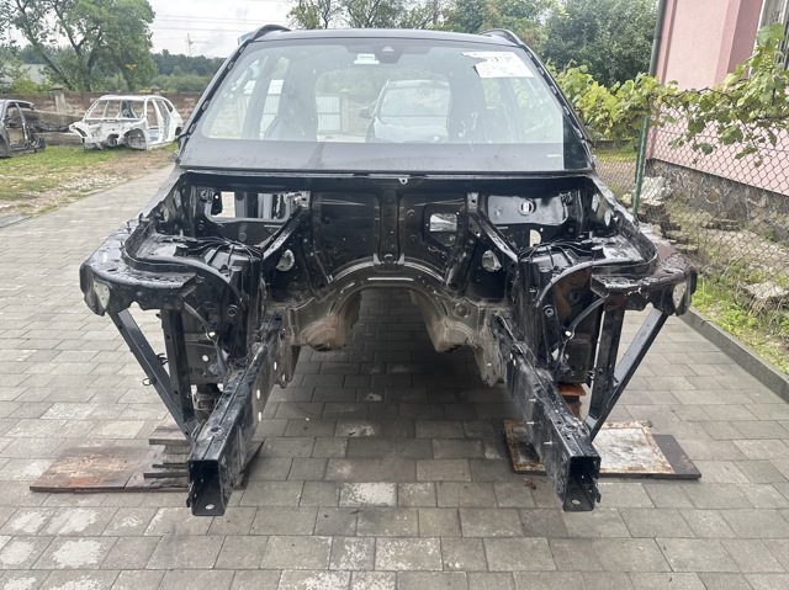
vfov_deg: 56.8
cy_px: 295
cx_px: 394
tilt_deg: -19.8
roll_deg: -0.7
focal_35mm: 24
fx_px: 547
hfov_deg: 71.6
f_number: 1.78
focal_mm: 6.86
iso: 80
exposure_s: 1/570
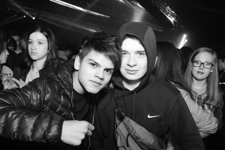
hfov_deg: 58.7
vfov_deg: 41.0
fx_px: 200
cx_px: 109
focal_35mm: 32
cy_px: 87
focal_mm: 18
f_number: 3.5
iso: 1600
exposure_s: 1/60
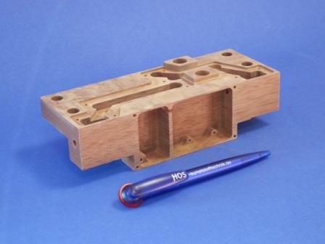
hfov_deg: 24.4
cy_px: 122
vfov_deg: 18.4
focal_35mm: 80
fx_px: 751
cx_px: 162
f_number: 4.6
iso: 400
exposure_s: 1/30
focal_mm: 14.4
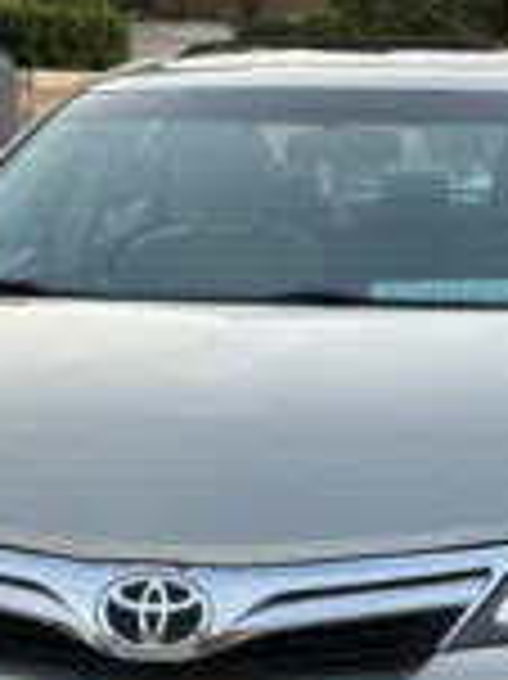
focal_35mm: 127
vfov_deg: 15.5
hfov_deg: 11.7
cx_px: 279
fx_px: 2489
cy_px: 387
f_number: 1.78
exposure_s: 1/33
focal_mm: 6.86
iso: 320
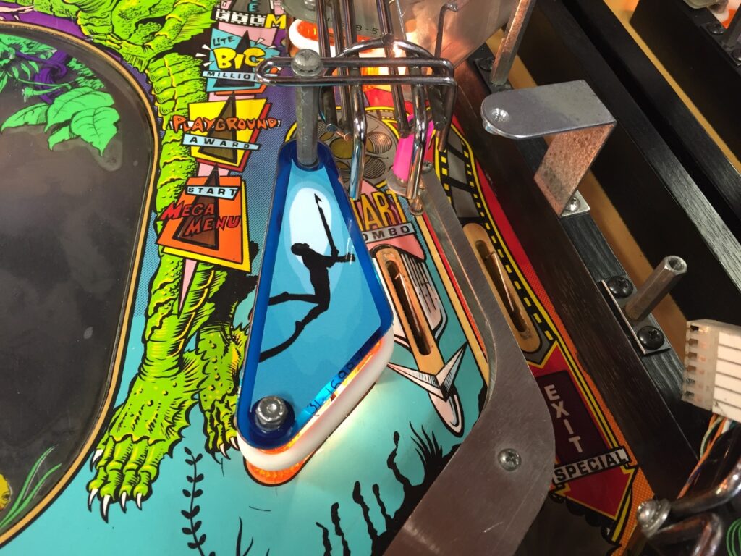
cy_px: 278
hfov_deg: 61.7
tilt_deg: -52.2
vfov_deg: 48.2
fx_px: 621
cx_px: 370
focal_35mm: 29
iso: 125
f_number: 2.2
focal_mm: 4.15
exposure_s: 1/33
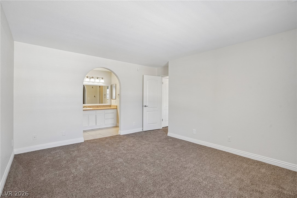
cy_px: 99
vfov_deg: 73.7
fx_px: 132
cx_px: 148
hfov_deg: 96.8
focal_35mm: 16
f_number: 8
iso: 400
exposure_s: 1/15
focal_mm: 16
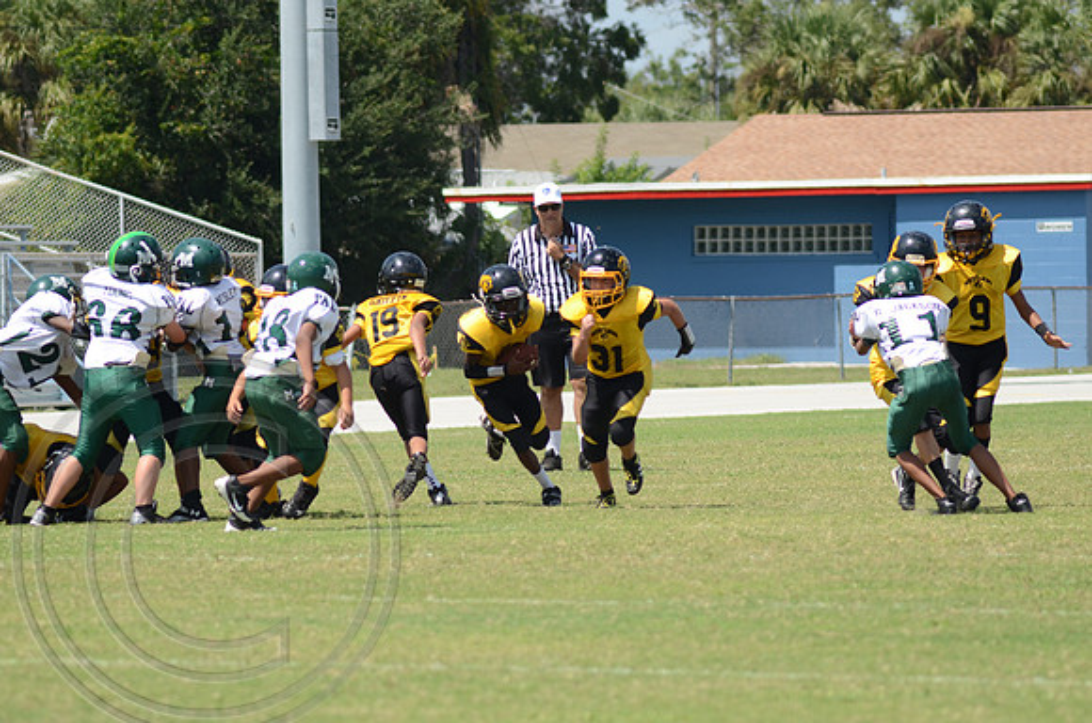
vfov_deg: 4.6
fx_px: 9080
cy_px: 362
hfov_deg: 6.9
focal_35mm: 300
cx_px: 546
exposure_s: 1/800
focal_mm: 200
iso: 200
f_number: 5.6
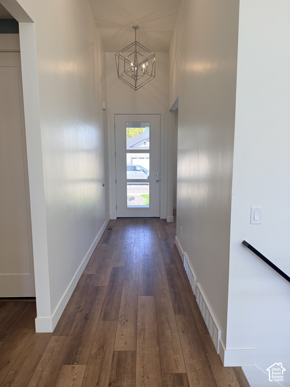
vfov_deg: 71.6
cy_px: 194
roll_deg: +0.7
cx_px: 145
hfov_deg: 56.8
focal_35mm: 24
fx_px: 268
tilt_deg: -4.8
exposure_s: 1/315
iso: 100
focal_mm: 6.76
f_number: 1.78
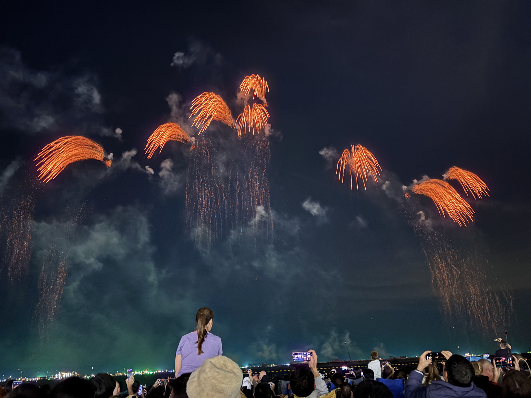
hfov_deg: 65.3
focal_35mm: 27
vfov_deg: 51.4
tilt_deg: +23.3
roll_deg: +3.8
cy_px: 193
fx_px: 414
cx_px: 265
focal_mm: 5.96
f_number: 1.6
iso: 3200
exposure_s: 1/9
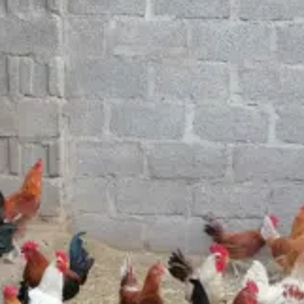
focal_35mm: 103
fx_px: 1023
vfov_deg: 16.8
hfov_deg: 16.9
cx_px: 166
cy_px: 232
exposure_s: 1/60
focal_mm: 5.3
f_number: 1.8
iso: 125
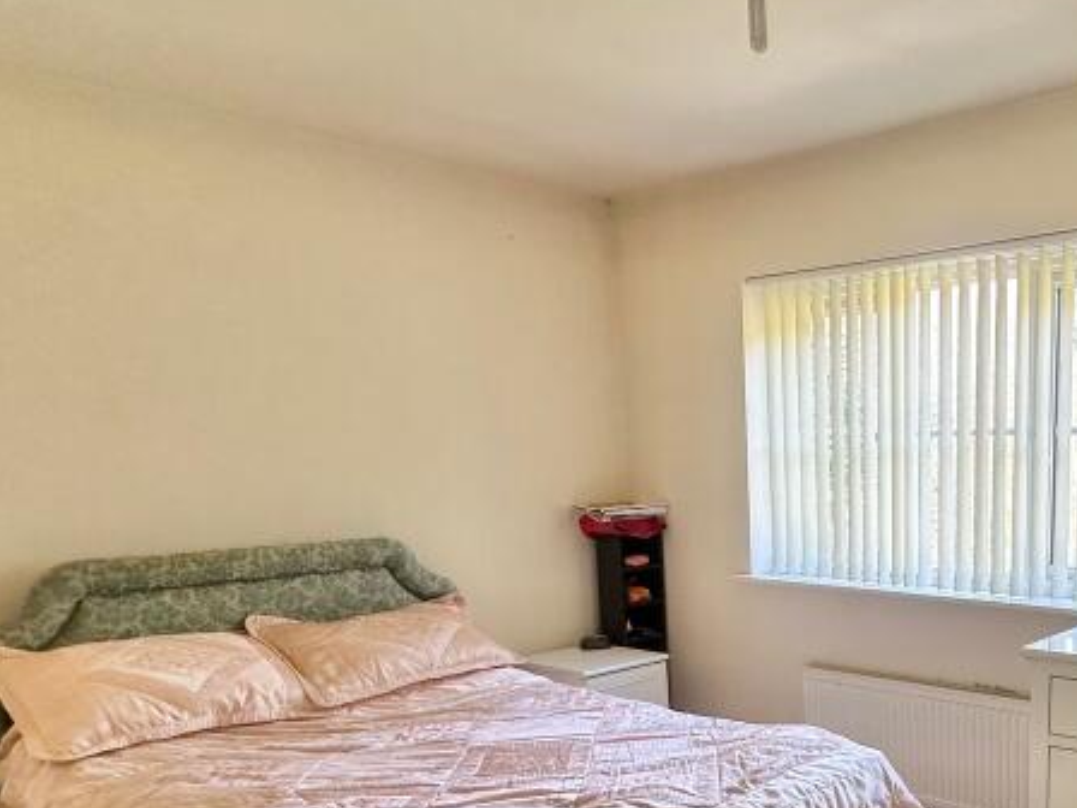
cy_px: 664
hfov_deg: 52.7
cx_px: 880
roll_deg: +1.1
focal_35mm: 32
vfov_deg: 41.9
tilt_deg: -12.4
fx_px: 996
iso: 125
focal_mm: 2.22
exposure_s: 1/99
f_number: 2.2
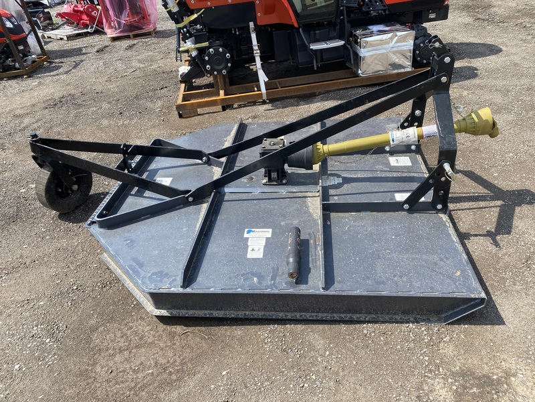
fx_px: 402
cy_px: 201
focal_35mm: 26
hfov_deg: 67.3
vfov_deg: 53.1
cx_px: 268
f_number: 1.8
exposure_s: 1/1447
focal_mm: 4.25
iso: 32
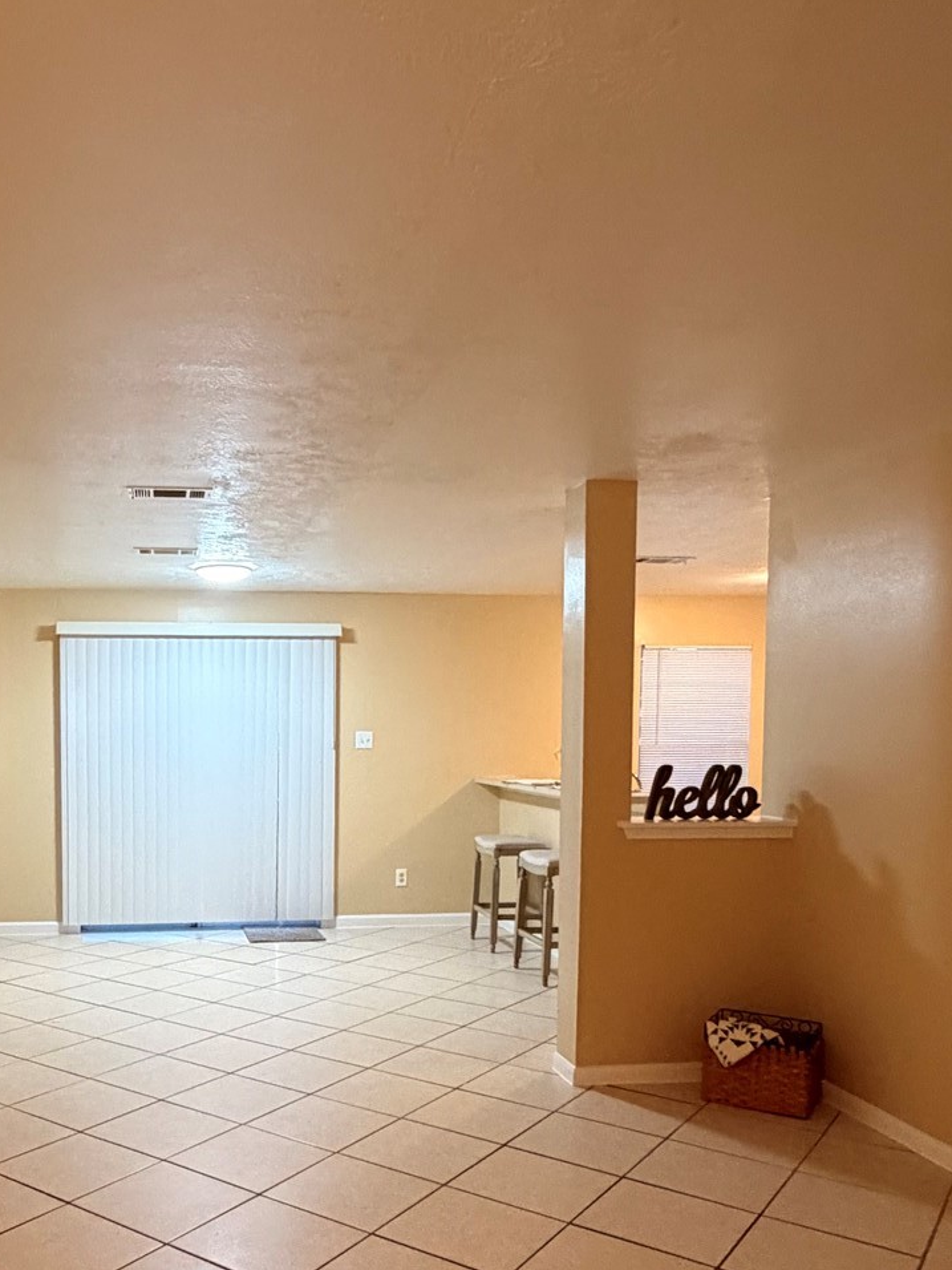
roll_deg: +0.7
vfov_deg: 59.1
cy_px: 804
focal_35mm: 30
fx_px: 1100
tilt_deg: -3.7
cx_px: 262
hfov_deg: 45.5
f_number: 2.2
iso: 640
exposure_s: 1/60
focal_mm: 2.22
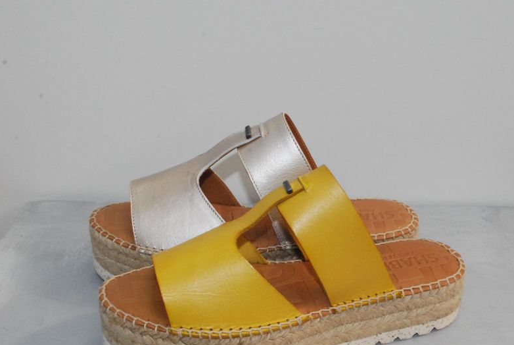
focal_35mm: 55
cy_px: 184
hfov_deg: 36.2
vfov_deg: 24.7
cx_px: 286
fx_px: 786
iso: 1600
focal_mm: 24
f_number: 18
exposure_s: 1/200
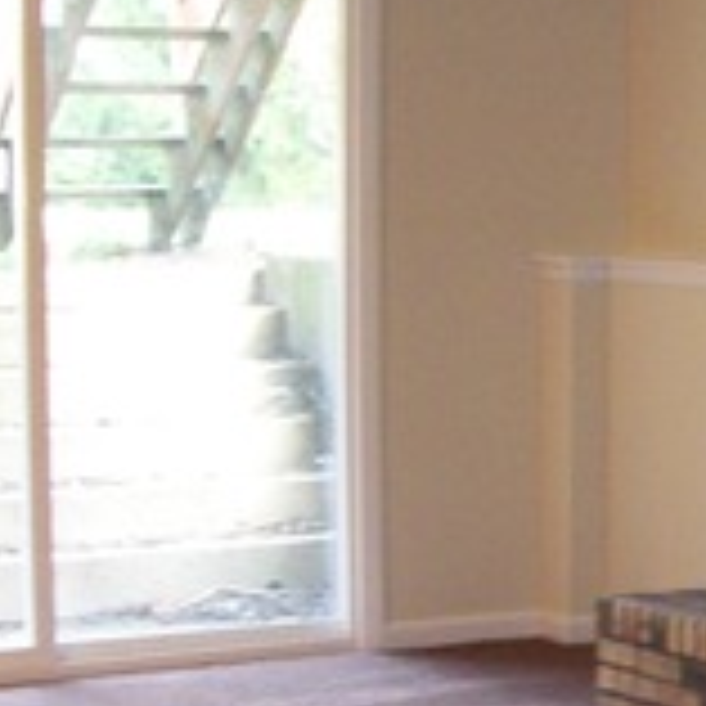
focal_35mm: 115
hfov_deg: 14.1
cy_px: 576
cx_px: 1093
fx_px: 2654
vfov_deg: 15.1
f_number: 2.9
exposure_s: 1/30
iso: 250
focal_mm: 5.7
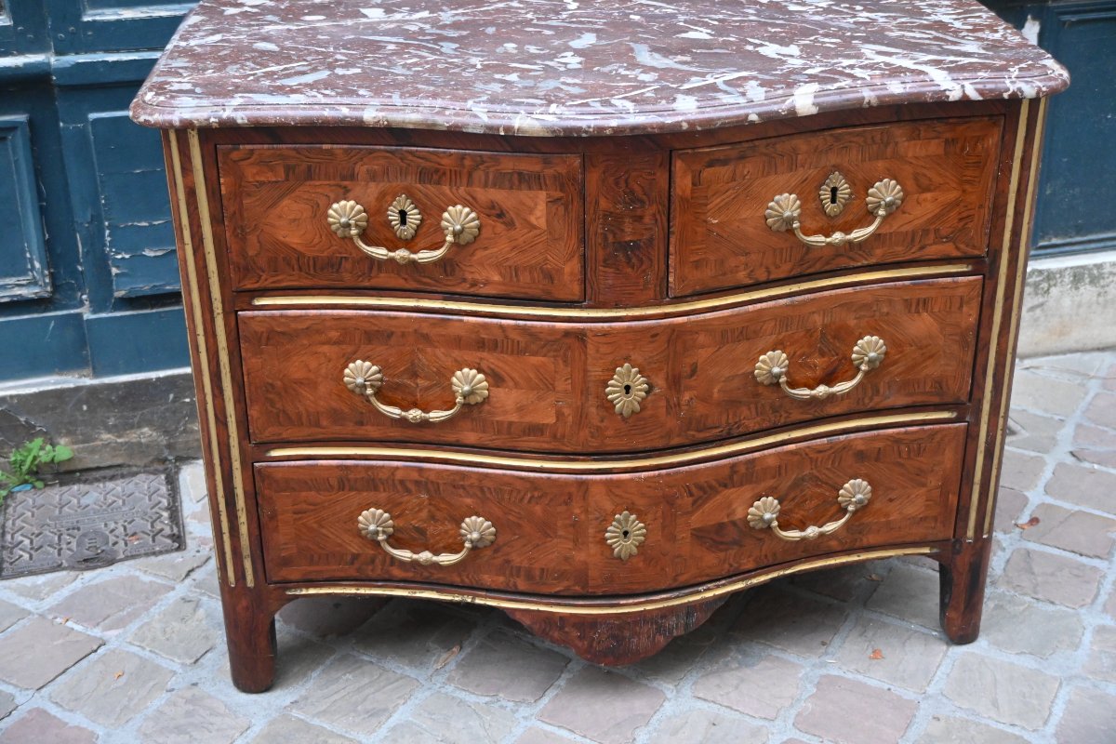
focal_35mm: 47
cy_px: 372
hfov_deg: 41.7
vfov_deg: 28.5
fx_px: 1465
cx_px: 558
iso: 3200
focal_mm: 31.5
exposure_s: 1/125
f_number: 4
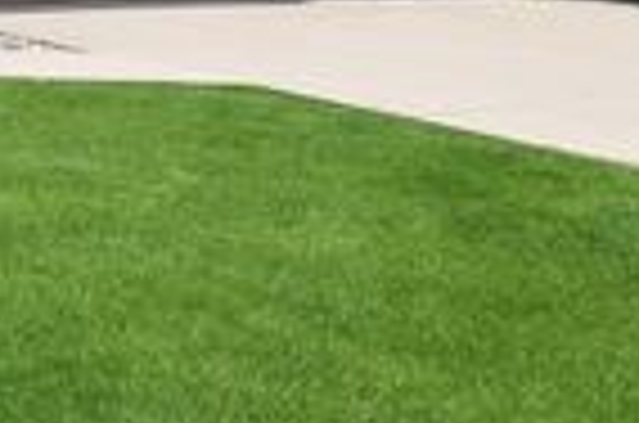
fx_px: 1218
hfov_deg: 21.7
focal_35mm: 69
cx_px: -441
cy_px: -124
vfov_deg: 18.4
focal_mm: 13
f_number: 8
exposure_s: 1/400
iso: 250
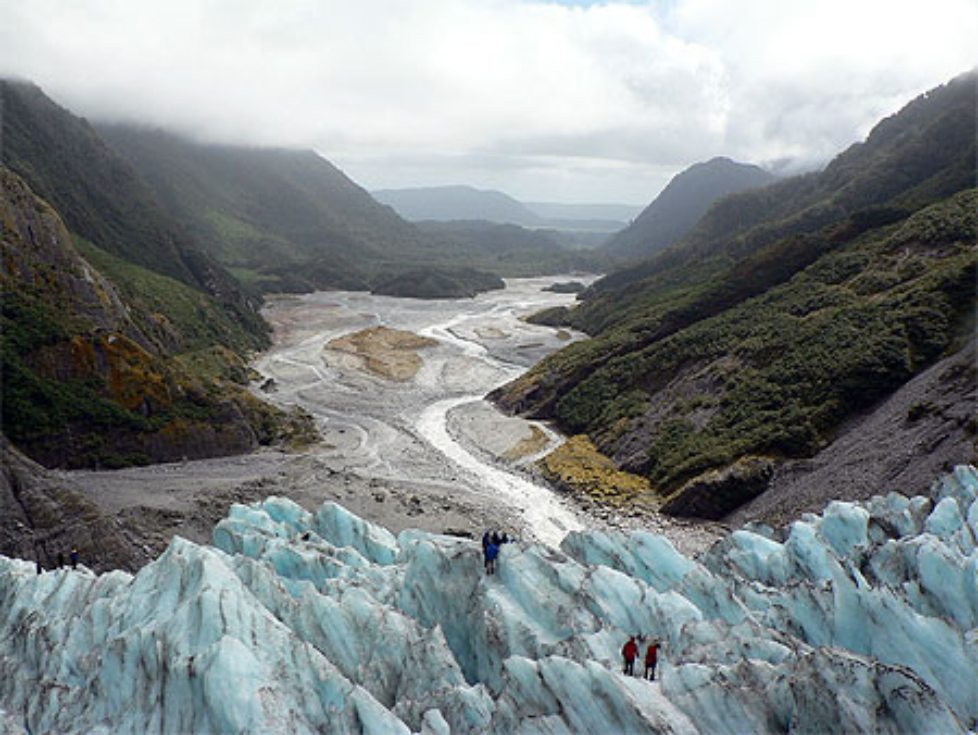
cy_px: 368
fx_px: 989
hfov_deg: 52.6
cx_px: 489
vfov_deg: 40.7
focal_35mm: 35
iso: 64
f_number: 5.6
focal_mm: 6
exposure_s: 1/400
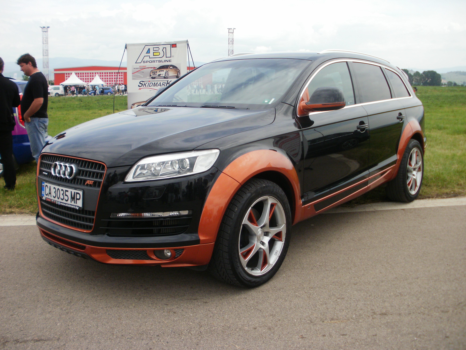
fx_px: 485
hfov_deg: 51.4
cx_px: 233
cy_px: 175
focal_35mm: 36
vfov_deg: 39.7
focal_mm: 6.3
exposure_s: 1/640
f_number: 3.5
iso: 100
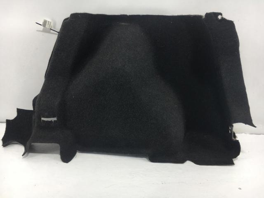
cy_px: 99
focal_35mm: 29
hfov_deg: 61.7
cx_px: 132
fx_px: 221
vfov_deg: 48.2
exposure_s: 1/127
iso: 25
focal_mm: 4.15
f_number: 2.2
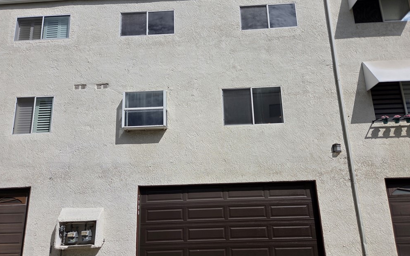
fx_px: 279
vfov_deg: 49.1
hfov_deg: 72.6
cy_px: 144
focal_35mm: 25
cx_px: 205
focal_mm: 5.4
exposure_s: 1/7891
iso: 50
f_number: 1.8
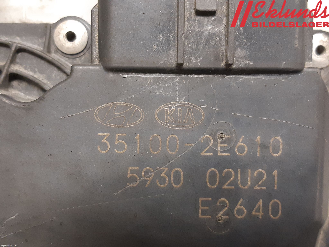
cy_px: 124
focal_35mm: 26
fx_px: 247
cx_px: 164
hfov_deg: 67.3
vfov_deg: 53.1
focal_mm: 3.93
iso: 250
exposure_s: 1/25
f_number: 1.7
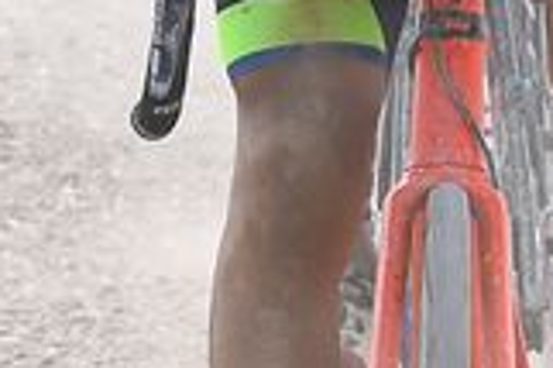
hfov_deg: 1.8
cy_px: -21
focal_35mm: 1116
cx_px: 343
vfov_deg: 1.2
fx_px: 17125
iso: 800
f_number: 10
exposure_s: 1/1000
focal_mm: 140
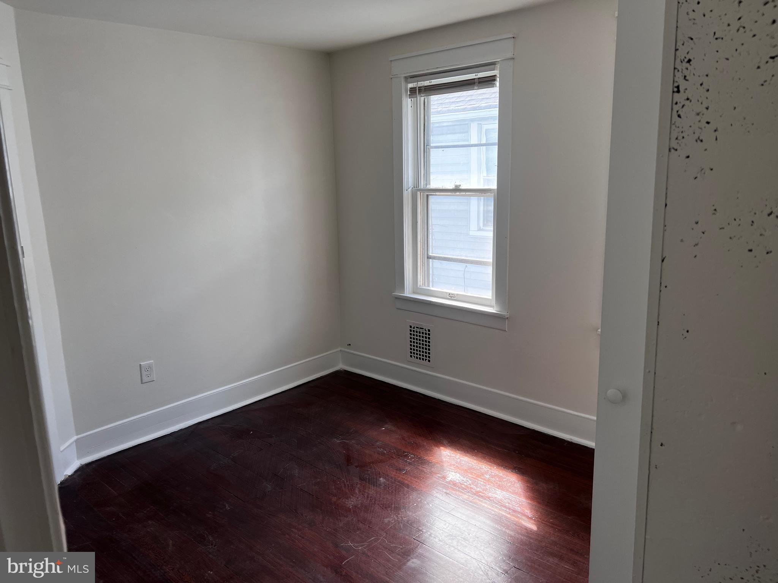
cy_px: 292
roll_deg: +1.8
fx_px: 584
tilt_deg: -12.0
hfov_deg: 67.3
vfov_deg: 53.1
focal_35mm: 26
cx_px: 389
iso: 64
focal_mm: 5.7
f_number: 1.5
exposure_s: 1/146
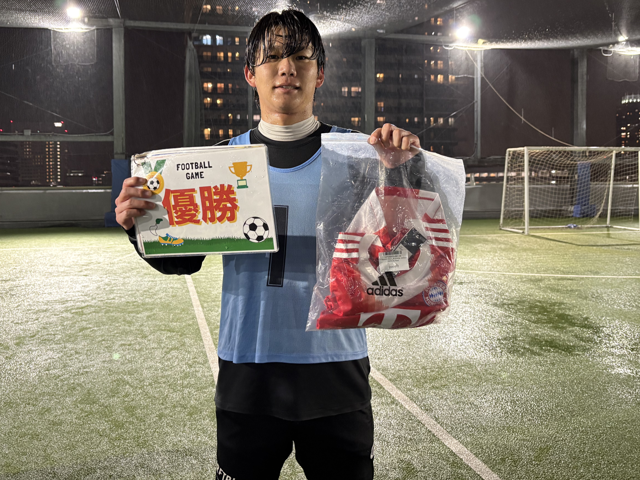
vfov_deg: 43.9
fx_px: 592
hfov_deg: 56.7
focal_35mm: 32
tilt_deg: -0.9
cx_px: 289
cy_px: 187
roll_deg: +0.3
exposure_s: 1/50
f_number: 1.6
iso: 400
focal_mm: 5.96
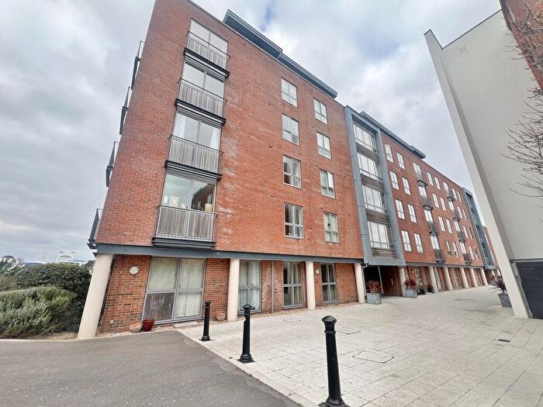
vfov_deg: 89.9
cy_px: 204
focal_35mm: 13
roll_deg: +0.4
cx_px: 272
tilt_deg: +18.0
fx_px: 204
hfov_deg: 106.2
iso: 32
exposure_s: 1/252
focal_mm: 1.57
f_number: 1.8
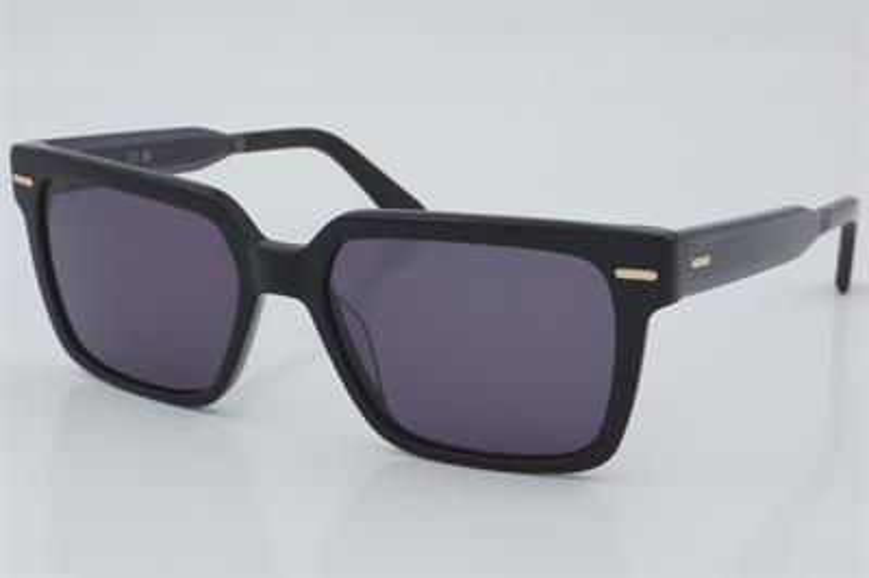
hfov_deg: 27.0
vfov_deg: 18.2
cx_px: 434
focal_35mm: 75
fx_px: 1809
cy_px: 289
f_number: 32
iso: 100
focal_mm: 50
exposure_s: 1/4
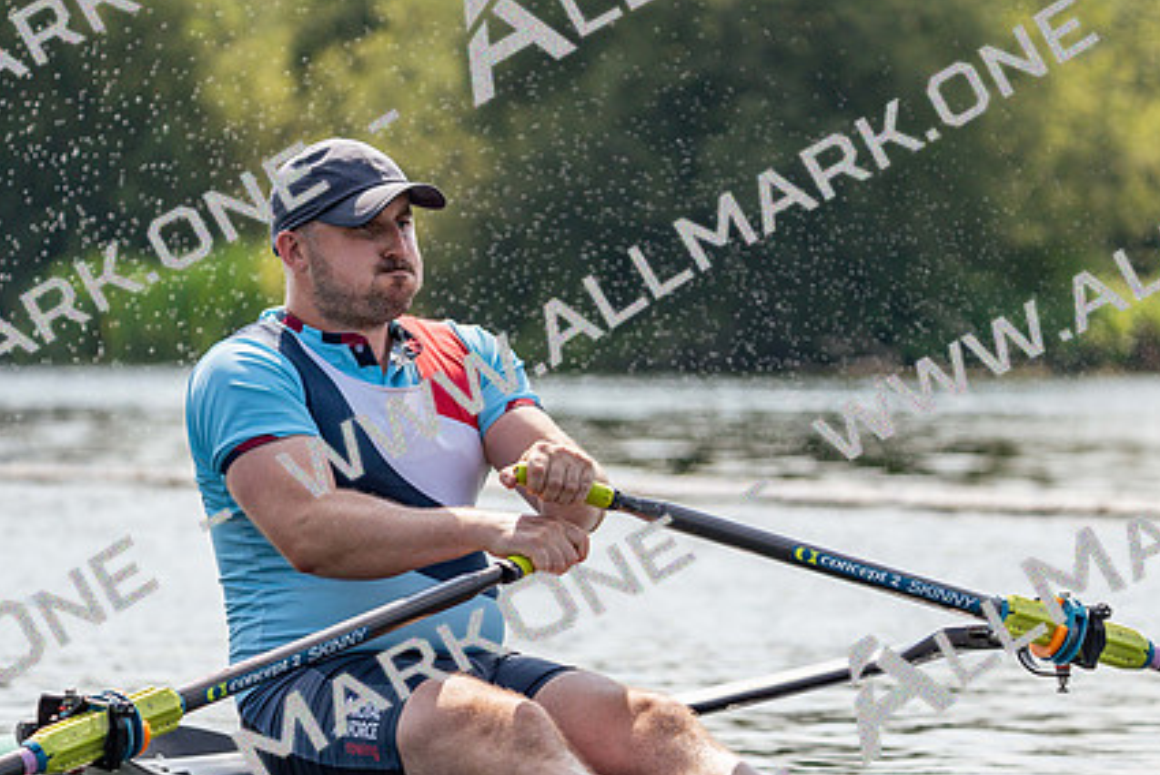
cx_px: 614
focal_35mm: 273
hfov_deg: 7.5
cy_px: 506
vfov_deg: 5.0
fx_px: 8802
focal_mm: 200
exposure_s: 1/1600
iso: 200
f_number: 5.6
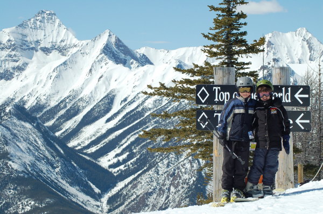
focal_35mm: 105
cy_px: 107
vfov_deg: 13.0
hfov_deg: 19.5
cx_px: 162
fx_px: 941
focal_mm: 70
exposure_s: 1/400
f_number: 11
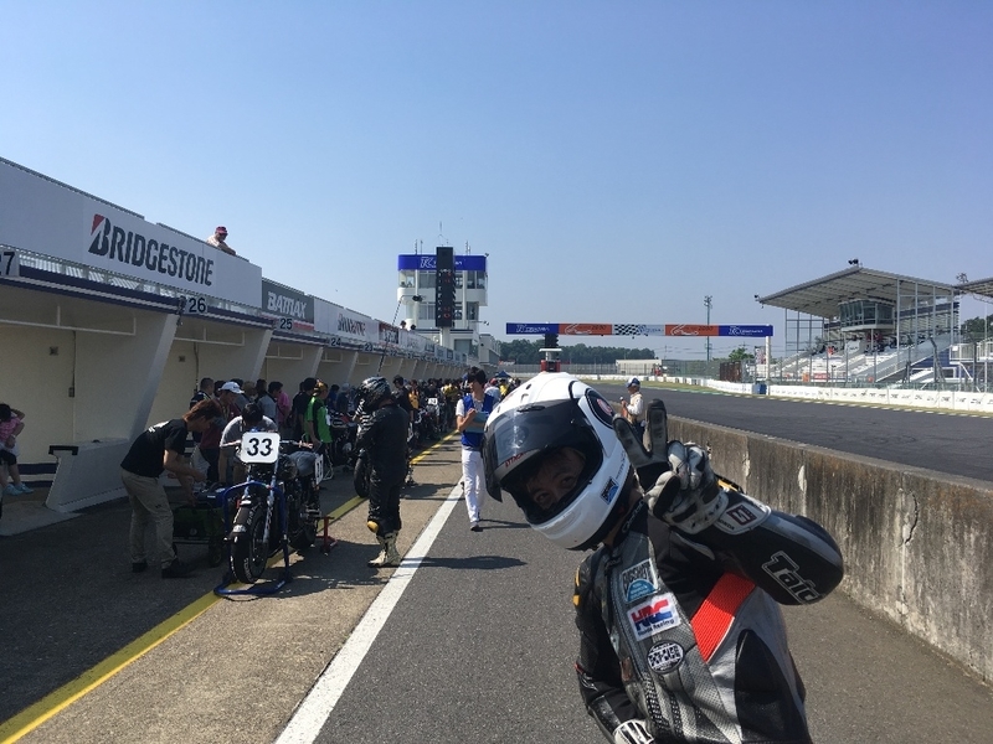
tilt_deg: +1.6
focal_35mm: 29
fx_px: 832
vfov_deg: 48.2
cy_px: 372
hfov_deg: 61.7
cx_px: 496
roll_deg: -2.1
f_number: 2.2
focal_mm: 4.15
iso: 25
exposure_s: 1/1603
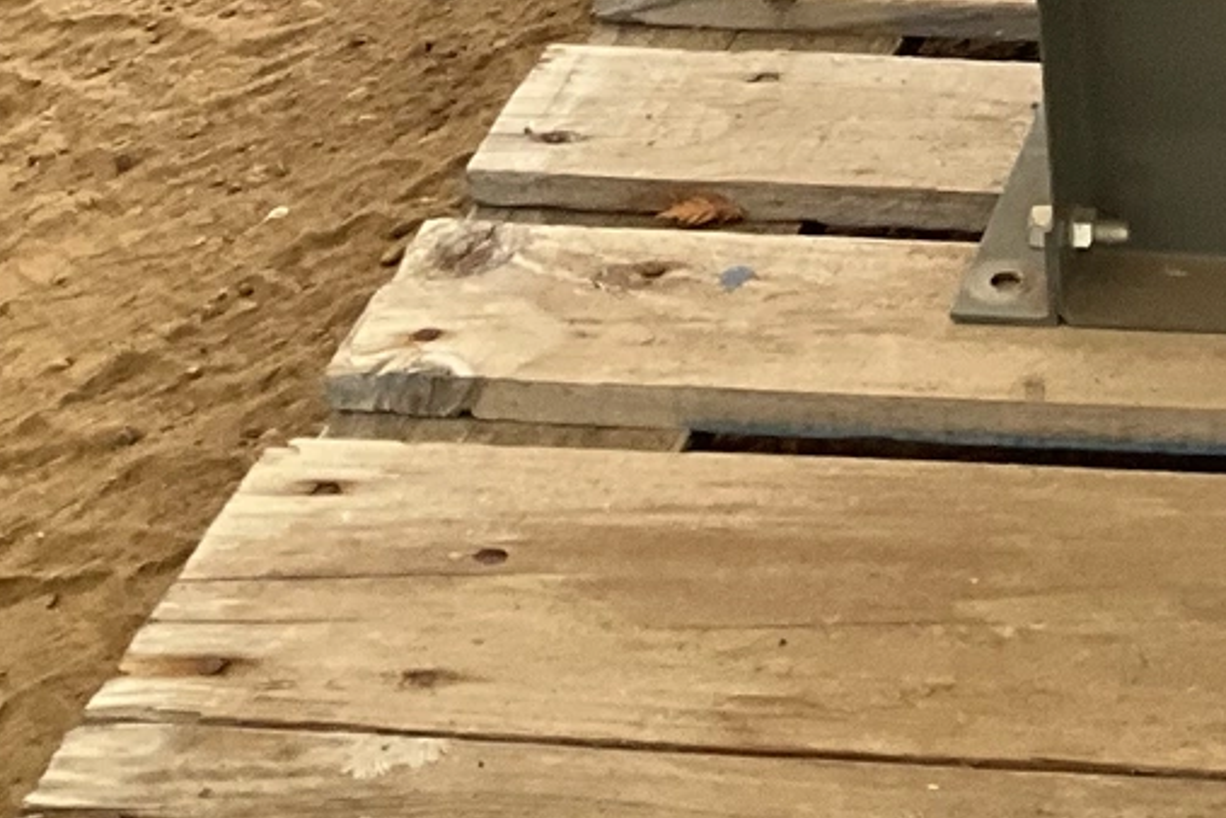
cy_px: -852
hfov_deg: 16.2
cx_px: 1647
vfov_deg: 10.5
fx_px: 4052
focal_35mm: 119
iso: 64
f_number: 1.8
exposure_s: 1/84
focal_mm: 3
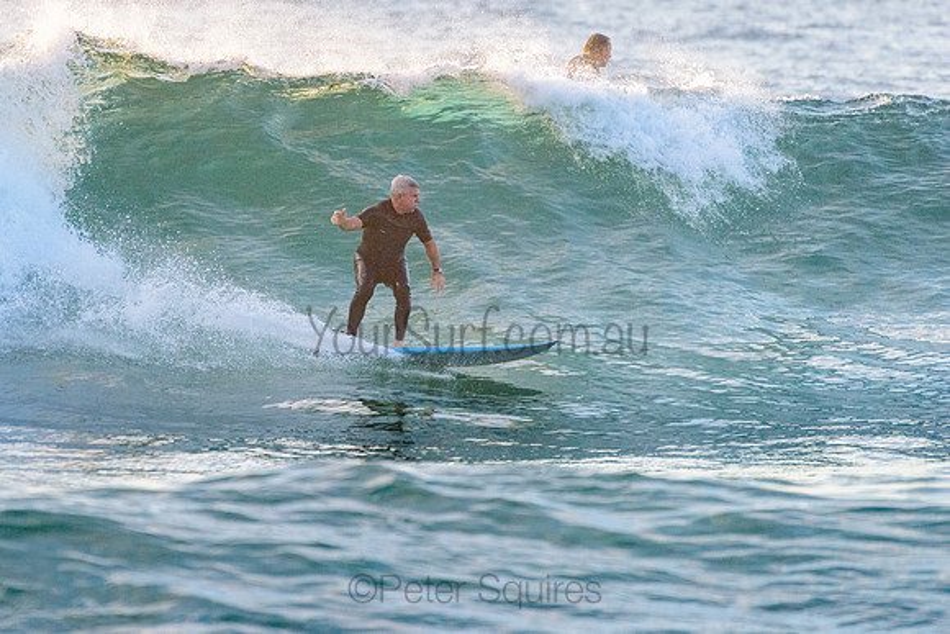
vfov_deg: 2.2
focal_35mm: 612
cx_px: 413
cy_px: 296
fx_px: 16160
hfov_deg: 3.4
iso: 2800
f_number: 5.6
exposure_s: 1/2000
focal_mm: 500
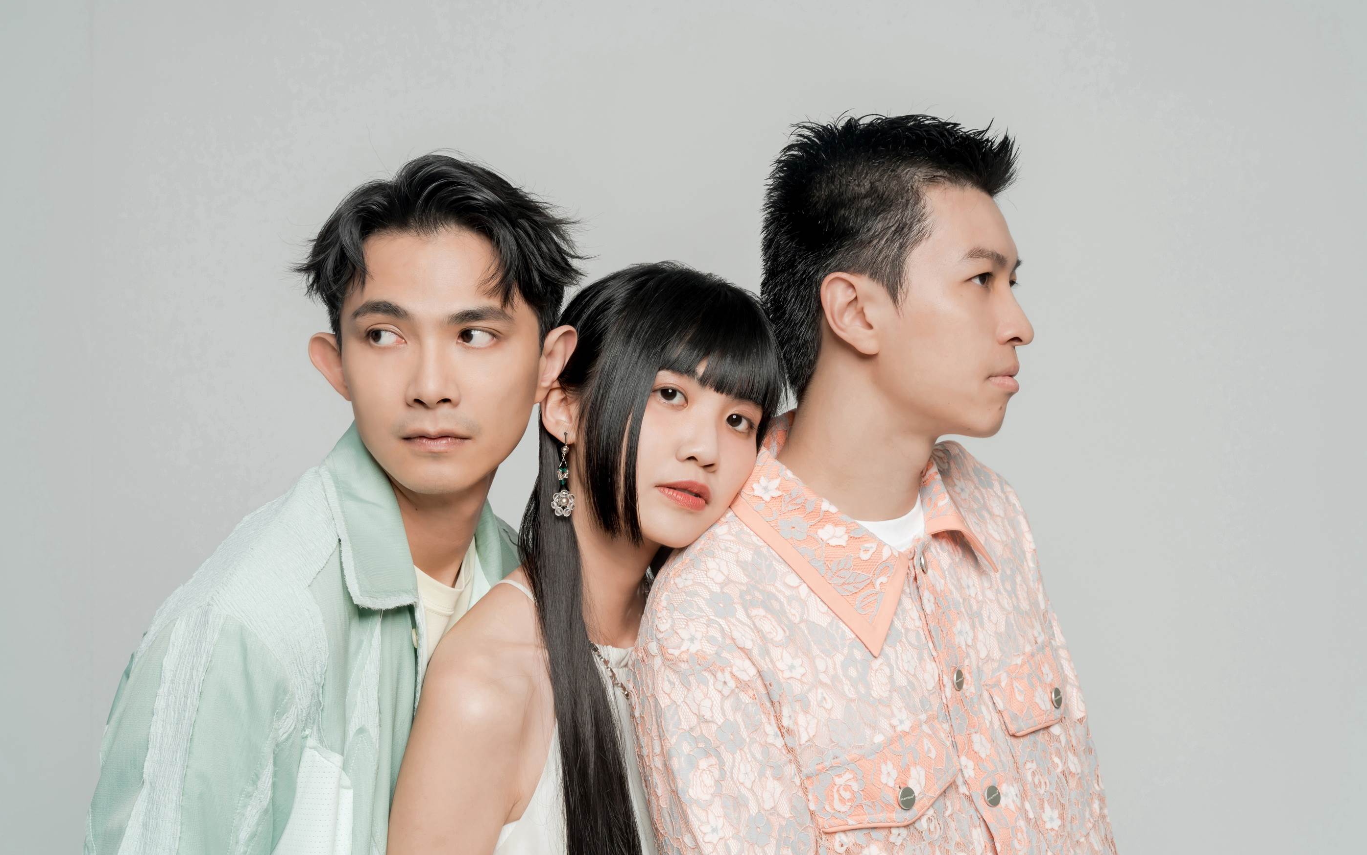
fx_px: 1900
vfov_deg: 25.3
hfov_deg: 39.6
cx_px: 684
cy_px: 421
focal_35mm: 51
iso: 400
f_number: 11
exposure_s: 1/200
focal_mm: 50
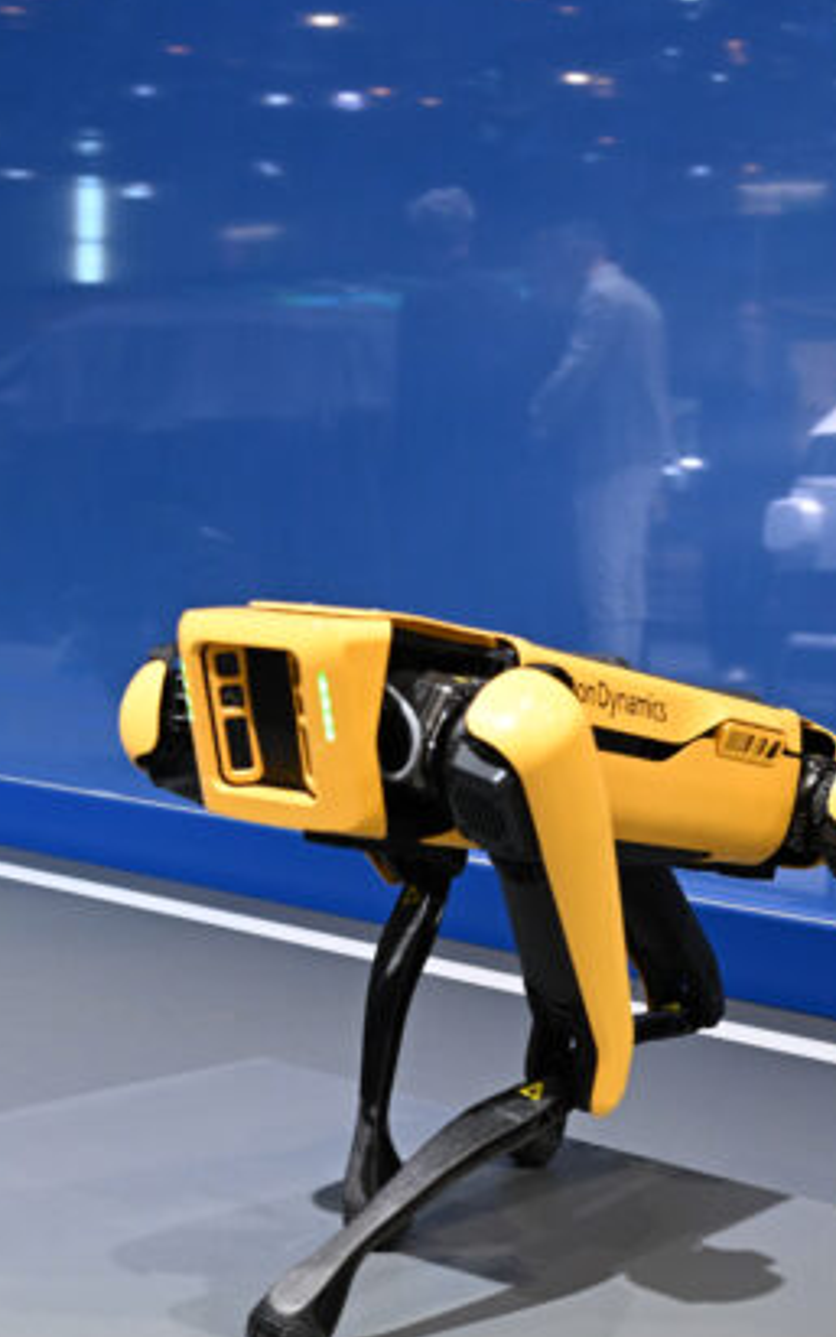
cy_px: 909
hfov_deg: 21.3
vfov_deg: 33.1
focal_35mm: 61
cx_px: 338
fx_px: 2223
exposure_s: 1/320
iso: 1250
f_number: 2.8
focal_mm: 24
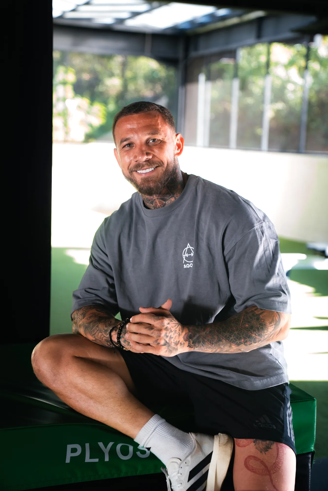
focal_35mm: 60
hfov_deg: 22.6
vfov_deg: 33.4
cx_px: 164
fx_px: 820
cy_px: 246
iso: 1600
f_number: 2.8
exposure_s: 1/250
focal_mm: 60
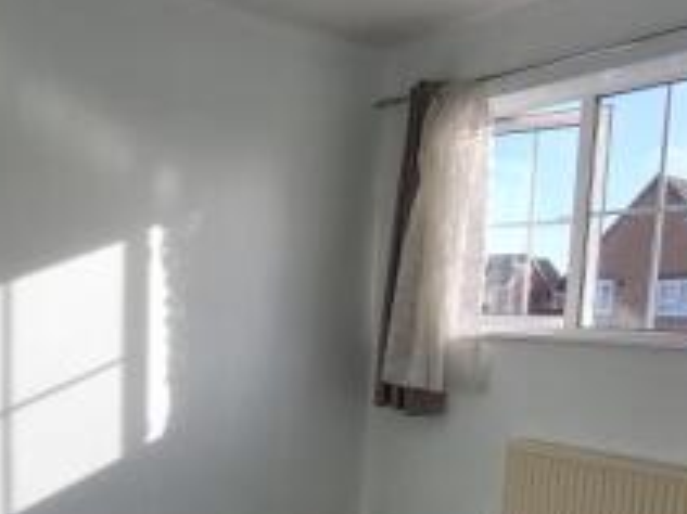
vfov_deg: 38.5
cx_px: 174
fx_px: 714
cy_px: 389
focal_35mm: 36
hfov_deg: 49.4
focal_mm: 1.74
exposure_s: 1/362
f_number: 2.2
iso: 32
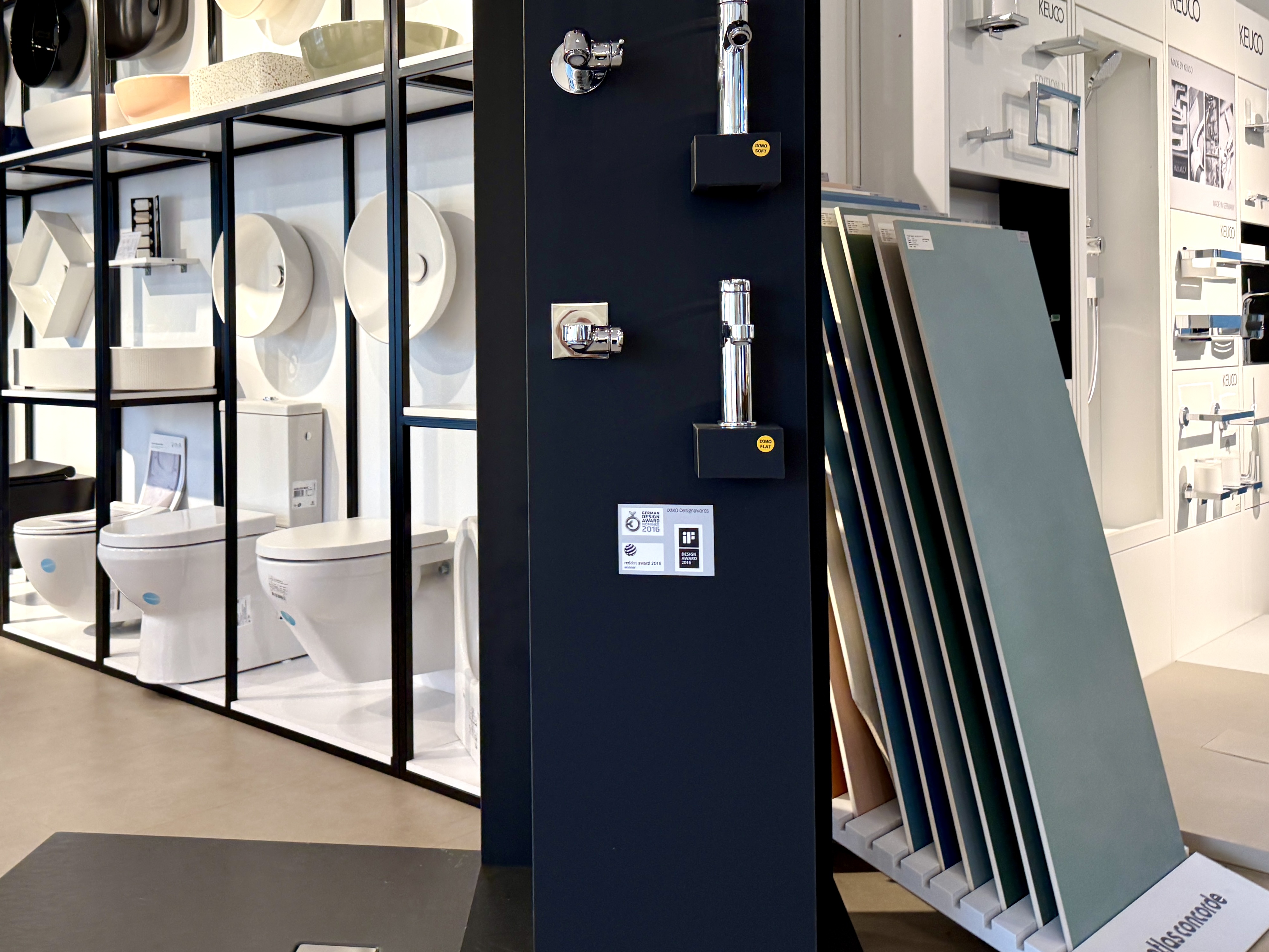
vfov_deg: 42.4
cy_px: 321
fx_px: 1210
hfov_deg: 54.5
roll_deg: +2.7
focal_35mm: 33
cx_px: 451
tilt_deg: +0.2
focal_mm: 6.76
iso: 100
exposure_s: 1/100
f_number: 1.78
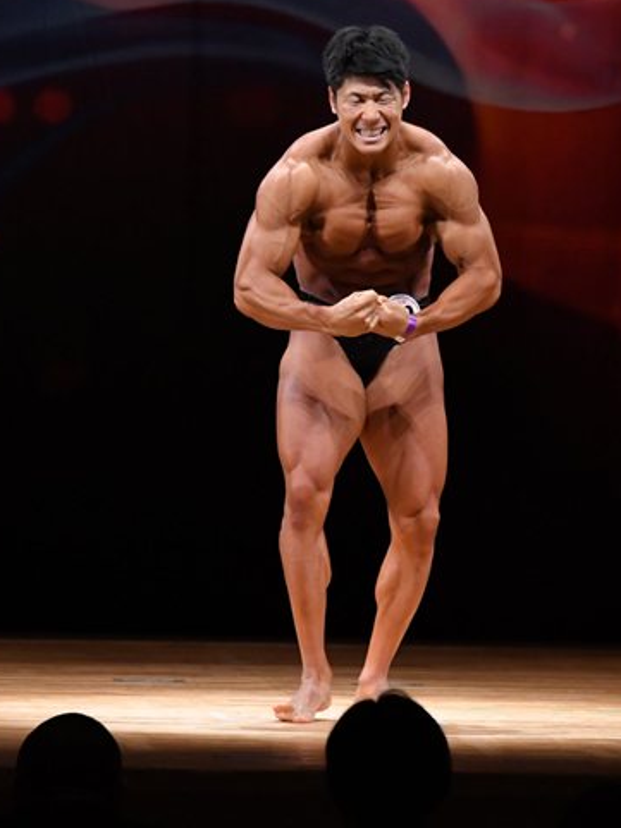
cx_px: 340
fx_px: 8882
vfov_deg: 5.3
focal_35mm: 371
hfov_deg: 4.0
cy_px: 392
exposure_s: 1/400
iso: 4000
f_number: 5.6
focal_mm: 160
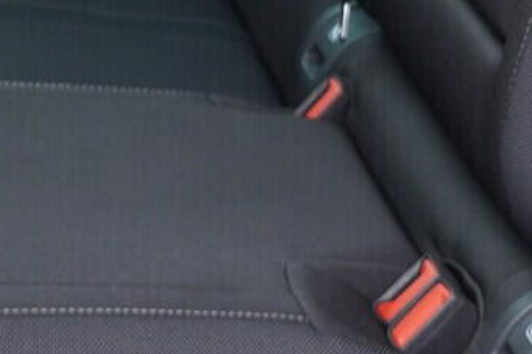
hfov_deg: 13.5
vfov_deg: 9.0
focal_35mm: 152
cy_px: 86
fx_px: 2245
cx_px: 381
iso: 320
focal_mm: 24
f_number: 2.8
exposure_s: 1/40
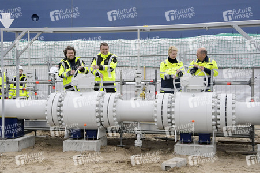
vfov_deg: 21.9
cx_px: 130
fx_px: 447
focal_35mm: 62
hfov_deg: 32.4
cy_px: 86
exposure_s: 1/400
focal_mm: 62
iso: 4000
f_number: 6.3
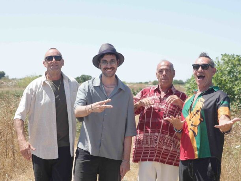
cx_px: 125
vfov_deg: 18.9
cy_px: 91
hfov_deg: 25.0
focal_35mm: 78
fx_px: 543
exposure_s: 1/500
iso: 200
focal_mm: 26
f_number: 2.8
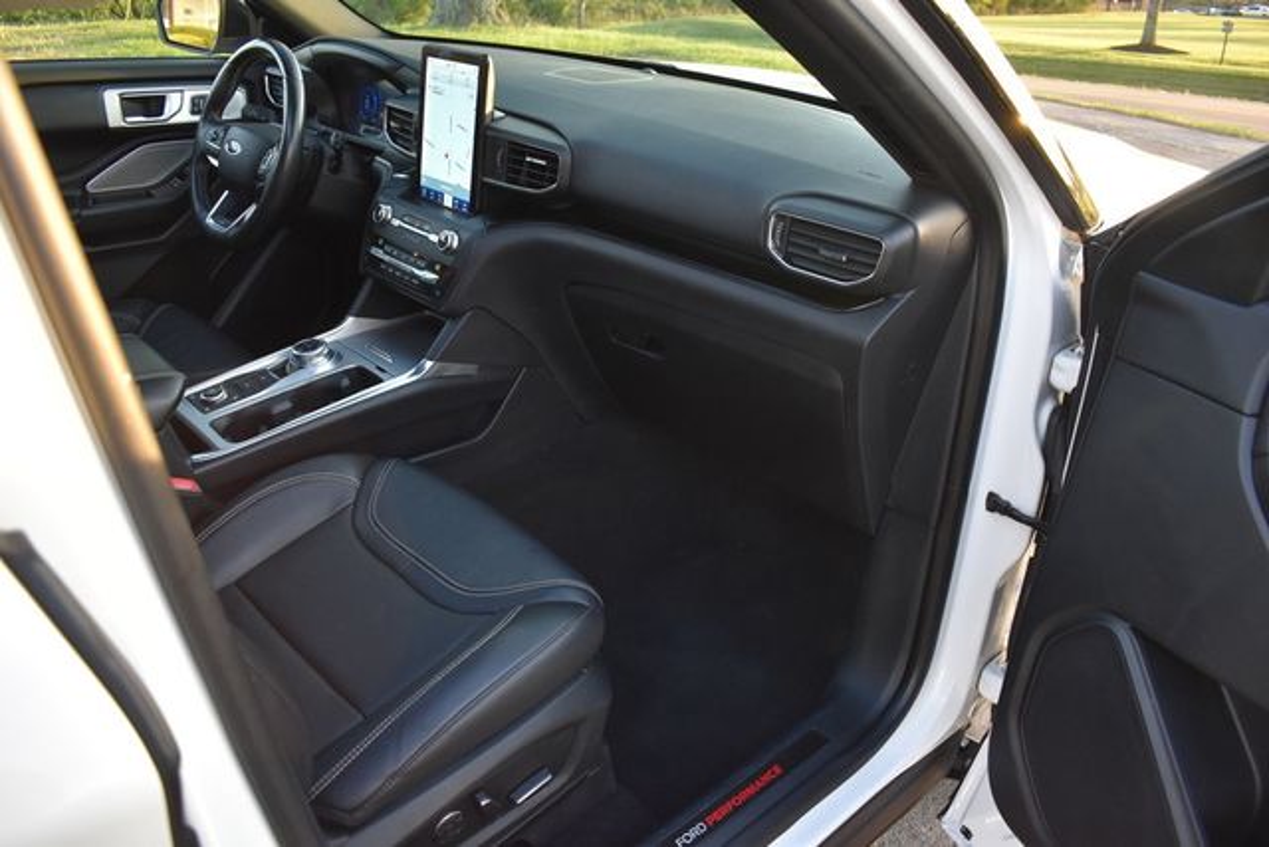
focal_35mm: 27
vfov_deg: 48.0
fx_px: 952
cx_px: 634
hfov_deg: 67.4
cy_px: 424
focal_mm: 18
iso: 800
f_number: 3.5
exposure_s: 1/200
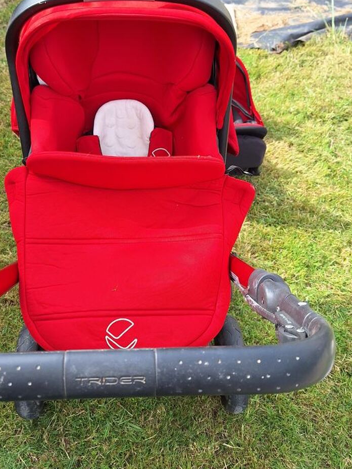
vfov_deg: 55.2
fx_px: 447
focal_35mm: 33
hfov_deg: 42.7
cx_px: 140
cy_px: 208
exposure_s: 1/647
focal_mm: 5.54
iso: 40
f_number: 1.8
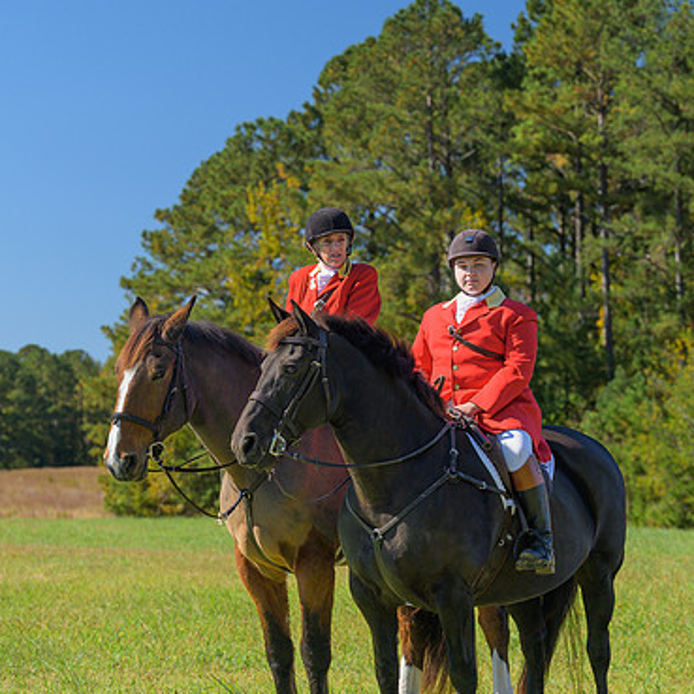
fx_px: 2722
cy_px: 356
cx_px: 291
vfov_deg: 14.5
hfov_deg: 14.5
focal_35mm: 120
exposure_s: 1/500
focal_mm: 70
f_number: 4
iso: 200
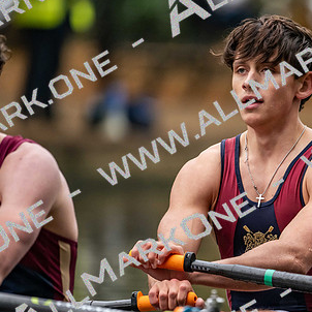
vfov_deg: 2.7
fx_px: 6659
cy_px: 189
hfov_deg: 2.7
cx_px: 225
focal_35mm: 653
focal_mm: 400
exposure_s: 1/2500
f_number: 4.5
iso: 2500
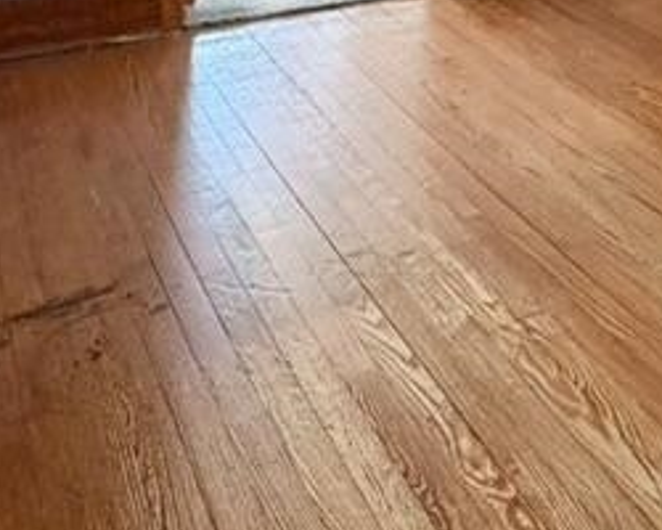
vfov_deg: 23.7
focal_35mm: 56
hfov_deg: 32.2
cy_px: -170
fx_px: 1097
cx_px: 572
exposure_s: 1/60
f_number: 2.2
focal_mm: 2.22
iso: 320
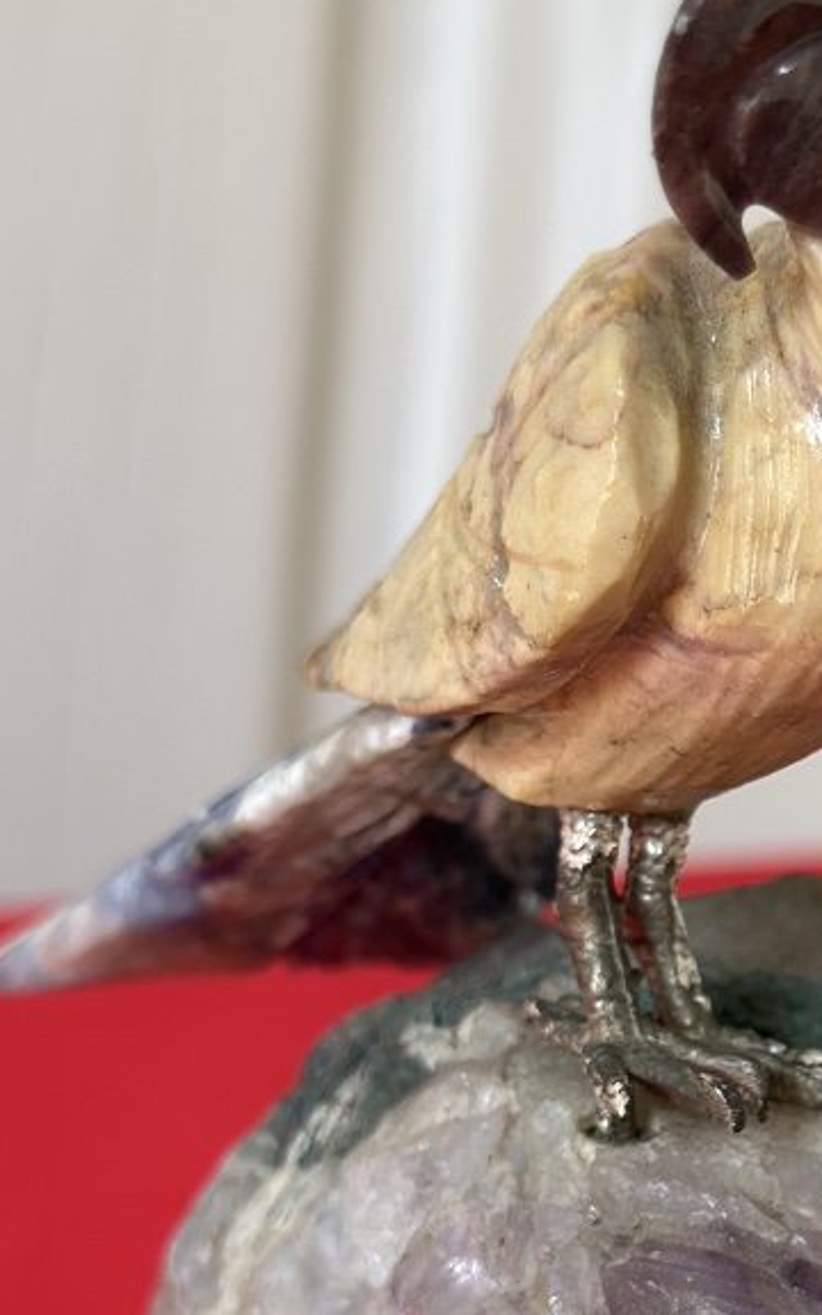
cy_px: 899
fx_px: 3799
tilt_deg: -18.9
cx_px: 674
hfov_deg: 12.3
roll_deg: -6.7
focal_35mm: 106
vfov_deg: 19.6
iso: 125
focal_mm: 6.86
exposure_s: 1/121
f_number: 1.78
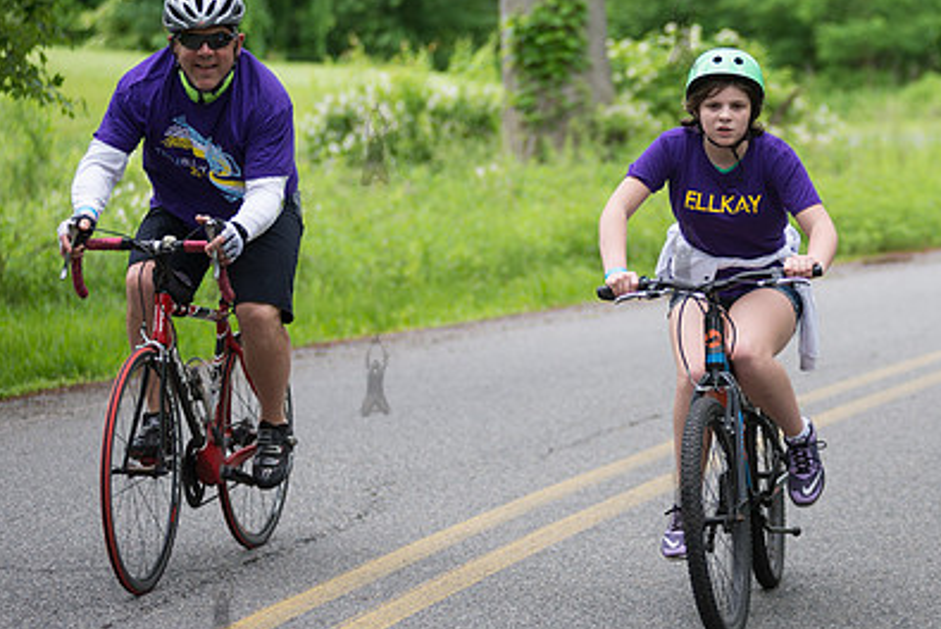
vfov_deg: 10.2
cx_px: 681
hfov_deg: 15.1
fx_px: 3531
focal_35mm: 135
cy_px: 259
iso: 400
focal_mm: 92
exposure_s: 1/800
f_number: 2.8
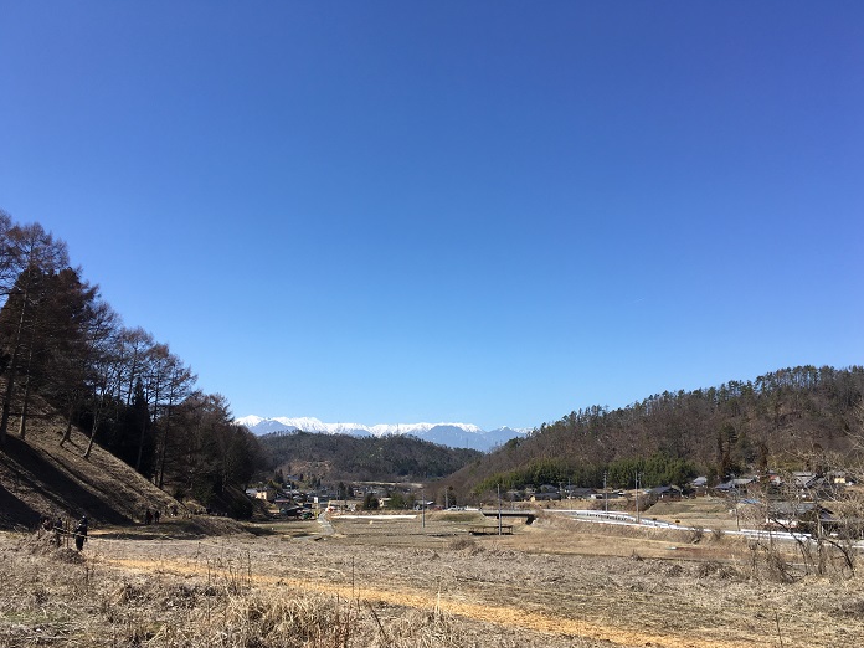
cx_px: 437
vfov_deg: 46.8
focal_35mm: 30
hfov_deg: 60.0
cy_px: 331
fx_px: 749
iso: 25
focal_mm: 4.15
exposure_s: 1/1637
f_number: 2.2
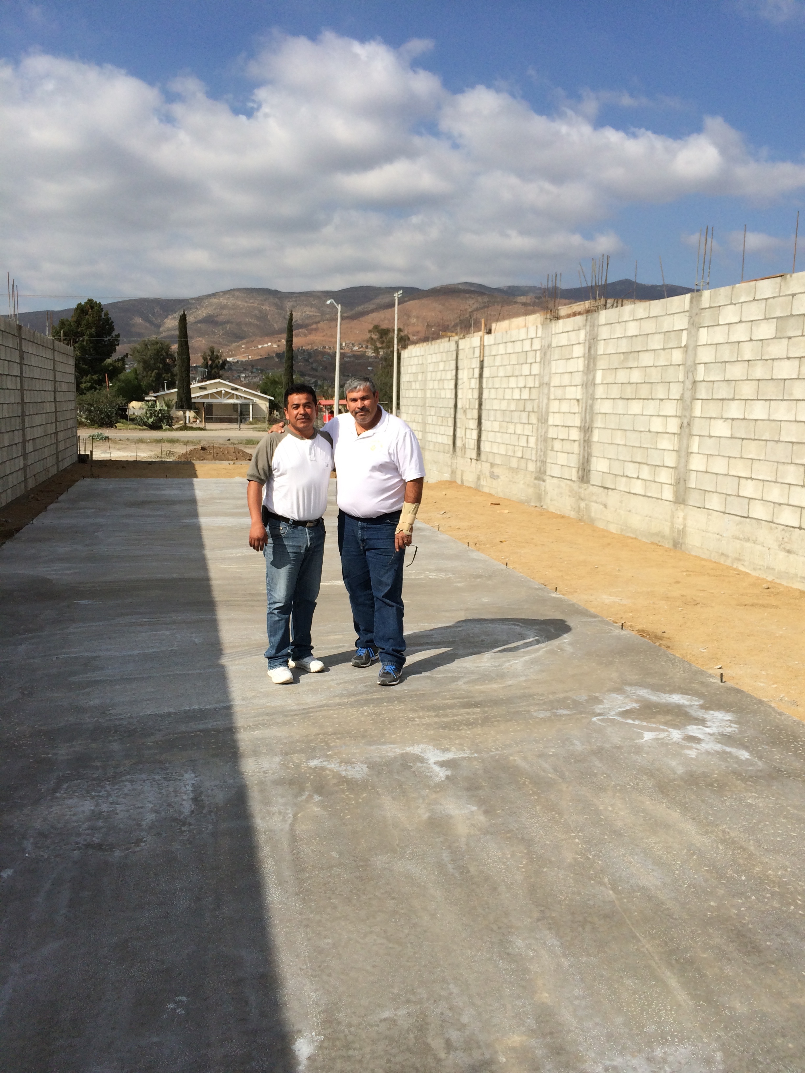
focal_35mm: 30
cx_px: 402
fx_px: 930
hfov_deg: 46.8
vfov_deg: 60.0
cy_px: 536
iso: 40
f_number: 2.2
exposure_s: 1/3731
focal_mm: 4.12
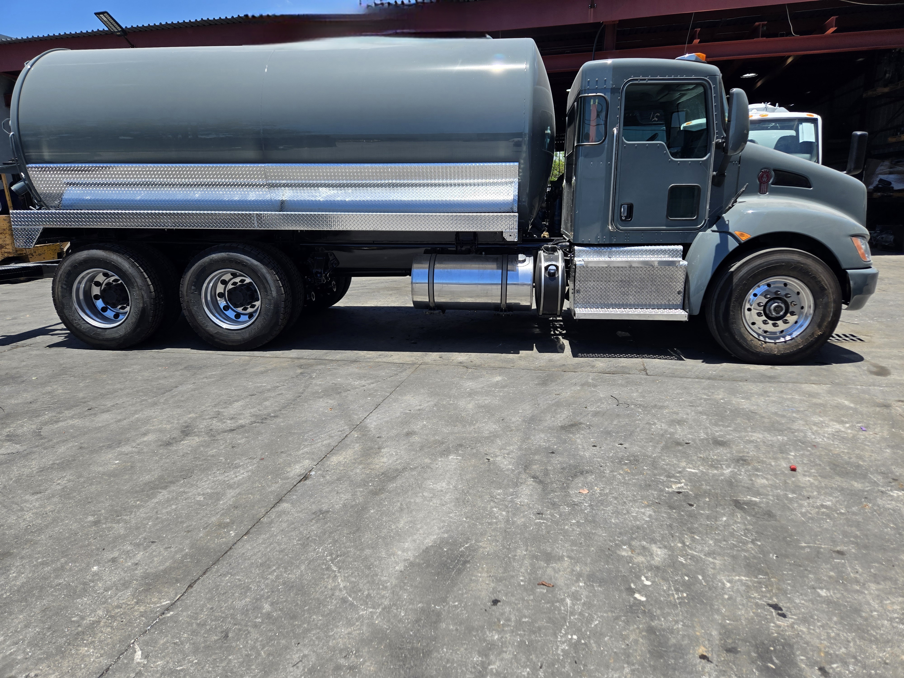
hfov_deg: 73.9
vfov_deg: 58.9
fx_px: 601
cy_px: 339
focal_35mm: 23
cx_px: 452
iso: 50
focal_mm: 5.4
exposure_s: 1/3333
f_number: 1.8
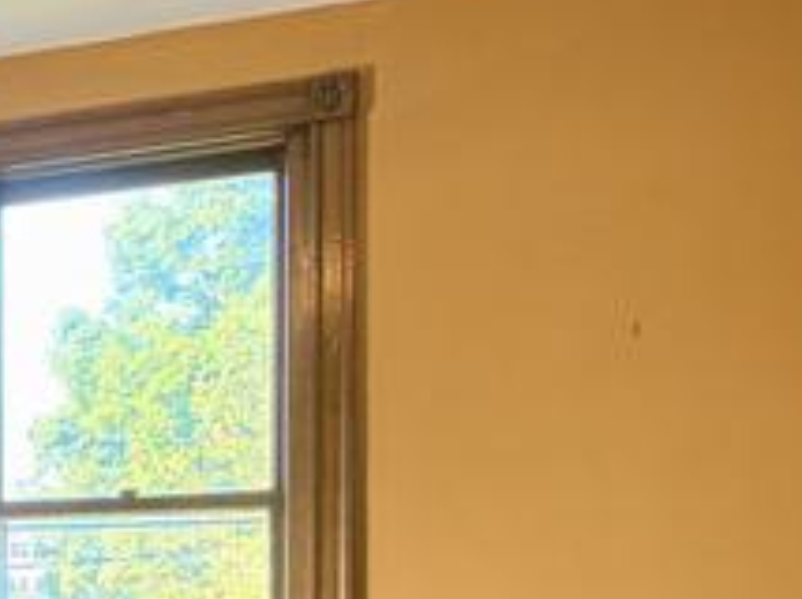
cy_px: 659
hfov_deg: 15.1
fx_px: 2661
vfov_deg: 12.6
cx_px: -588
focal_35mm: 115
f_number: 1.78
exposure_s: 1/60
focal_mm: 6.76
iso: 500
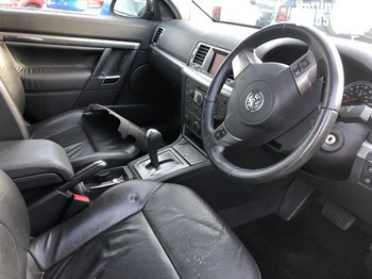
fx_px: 301
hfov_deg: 63.5
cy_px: 140
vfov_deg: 49.7
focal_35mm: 28
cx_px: 186
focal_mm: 4
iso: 32
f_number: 1.8
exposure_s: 1/33
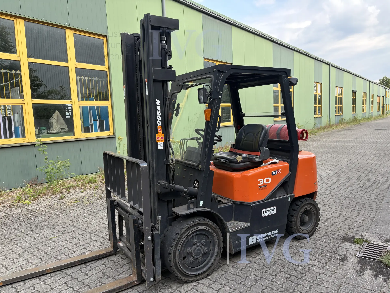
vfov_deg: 53.1
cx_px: 195
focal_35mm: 26
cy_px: 146
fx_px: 293
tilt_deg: -5.8
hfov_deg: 67.3
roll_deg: +2.4
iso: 64
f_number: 1.6
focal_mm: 5.96
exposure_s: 1/596
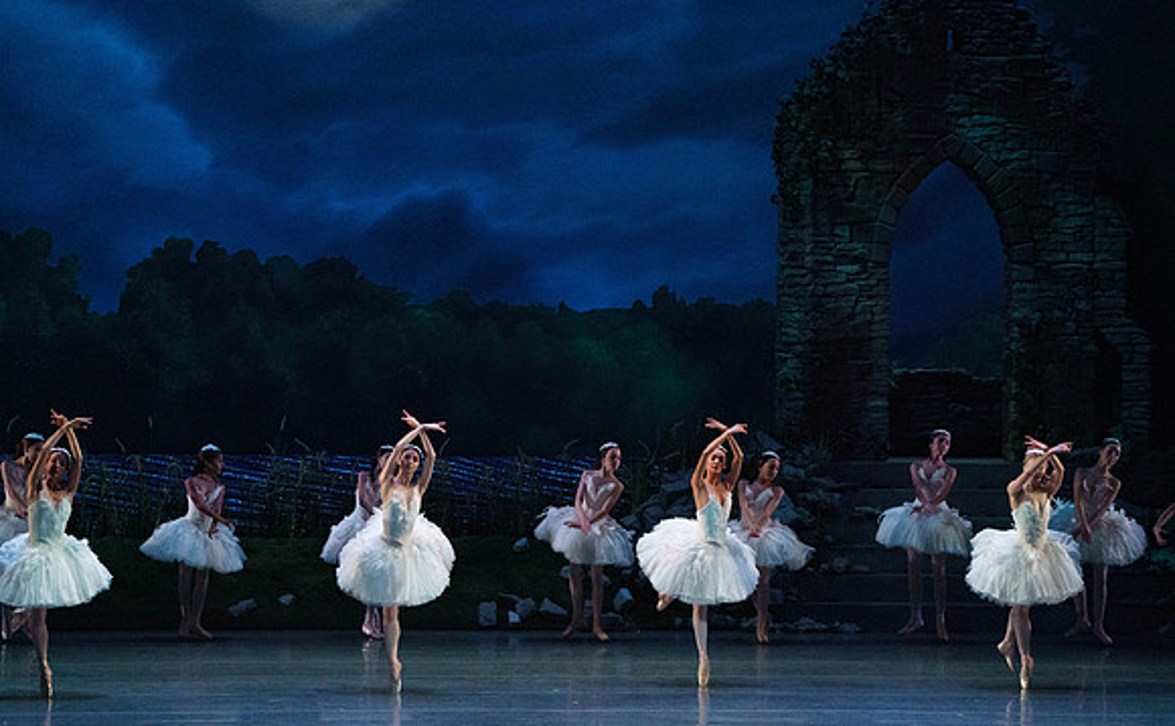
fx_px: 5689
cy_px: 387
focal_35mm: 178
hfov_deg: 11.8
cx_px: 588
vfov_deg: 7.3
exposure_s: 1/250
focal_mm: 173
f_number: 5.6
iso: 8000
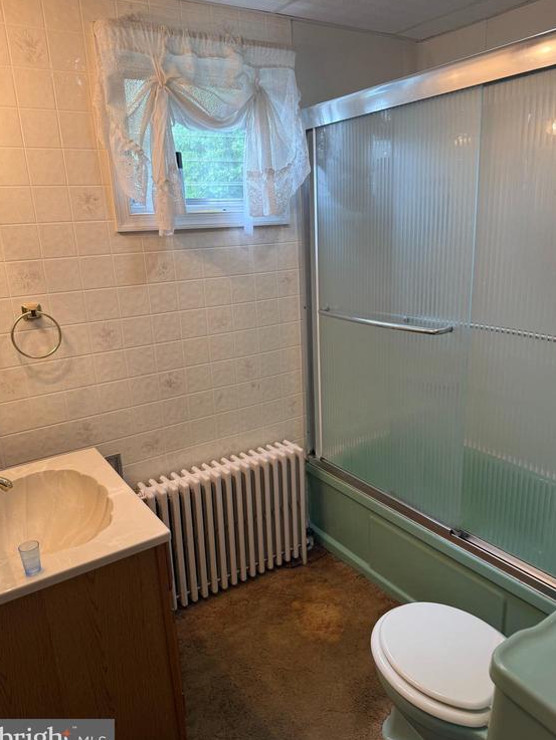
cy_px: 375
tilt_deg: -16.1
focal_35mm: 25
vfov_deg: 69.4
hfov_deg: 54.9
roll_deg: +2.9
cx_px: 279
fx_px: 535
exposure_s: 1/60
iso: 125
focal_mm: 6.76
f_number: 1.78
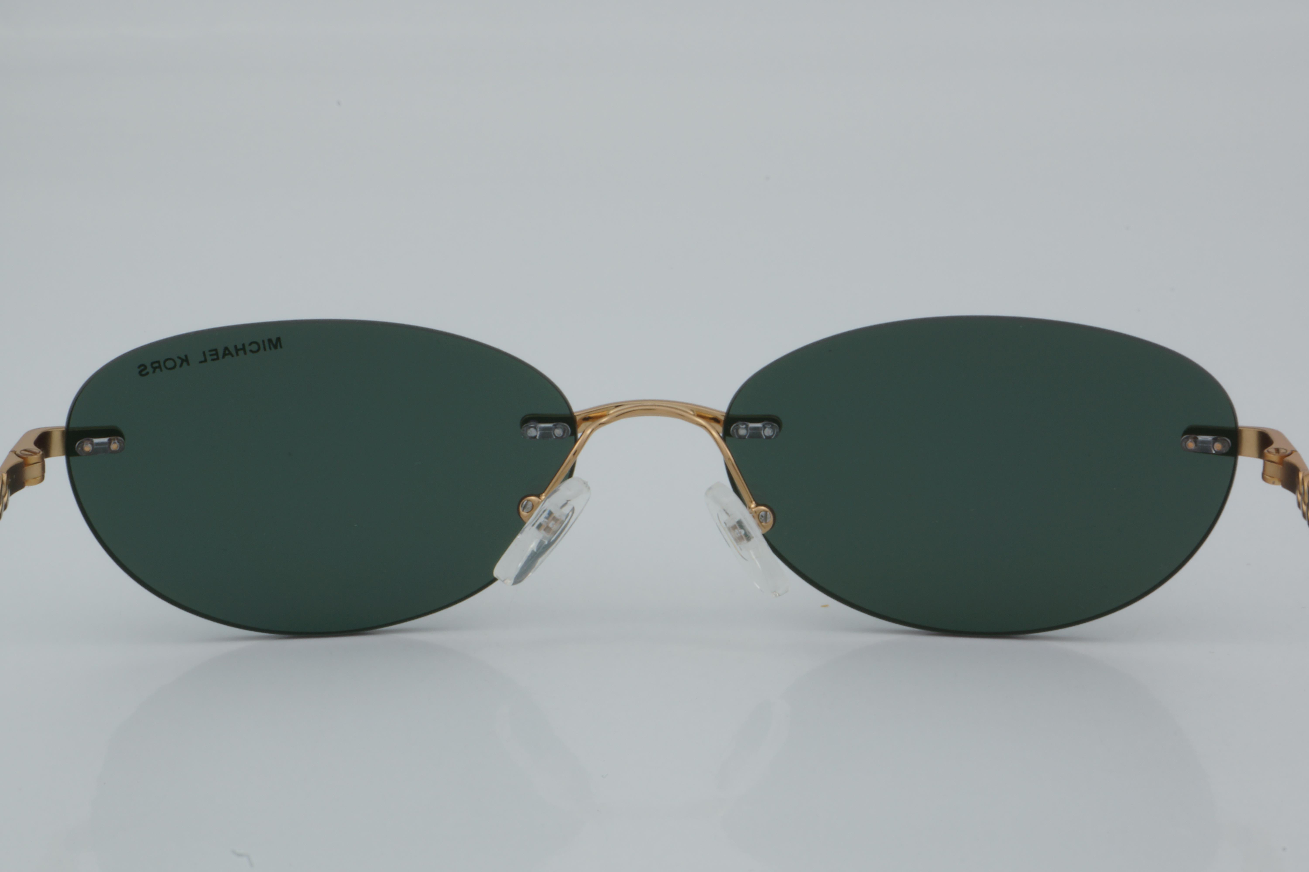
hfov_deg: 24.6
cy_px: 436
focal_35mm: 82
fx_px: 3000
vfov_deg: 16.6
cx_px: 654
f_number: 32
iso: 100
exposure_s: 1/4
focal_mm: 55
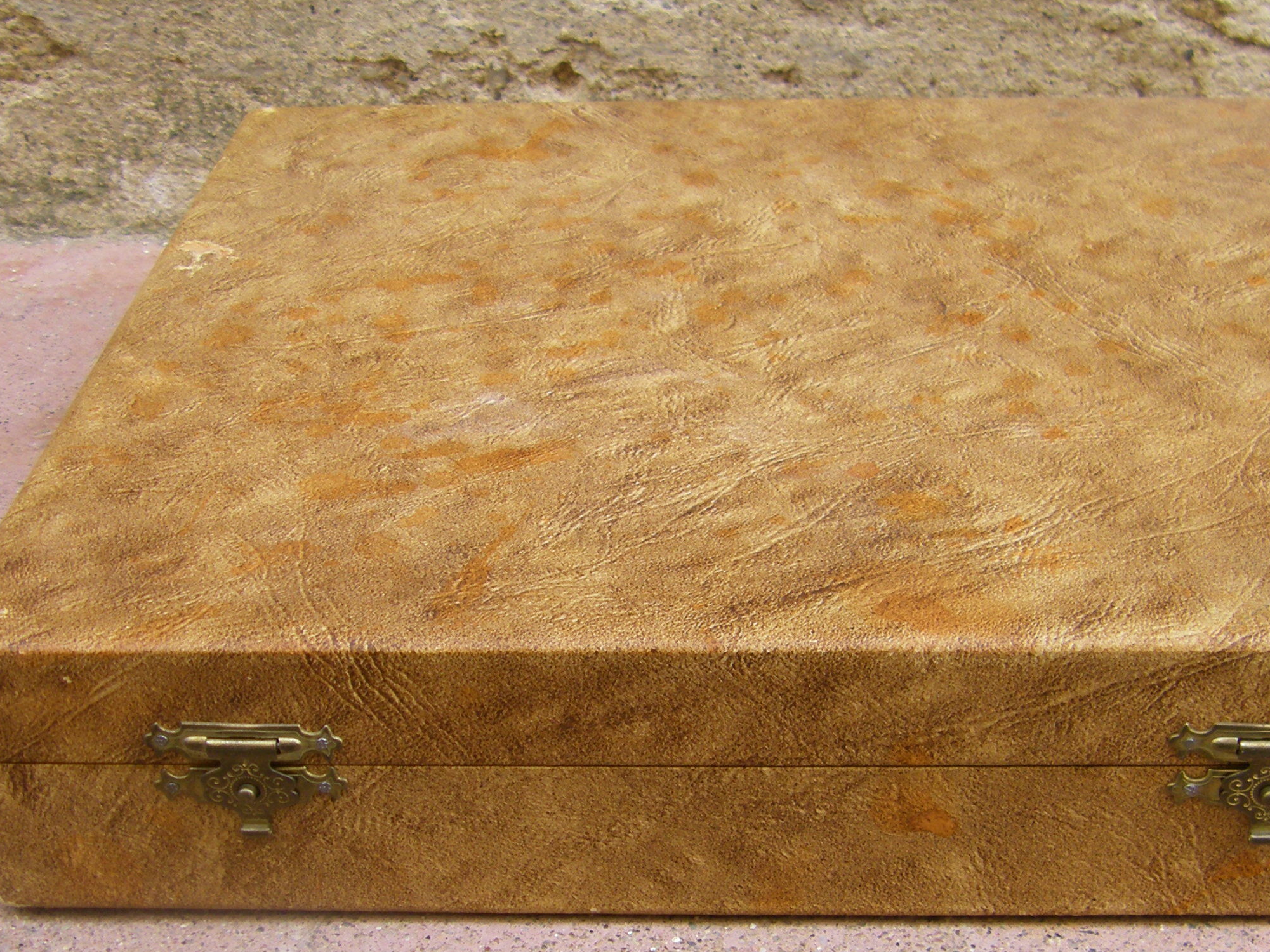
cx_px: 715
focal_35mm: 62
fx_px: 2274
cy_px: 638
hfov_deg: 31.2
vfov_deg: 23.5
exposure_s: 1/100
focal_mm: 6.3
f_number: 3.5
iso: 64
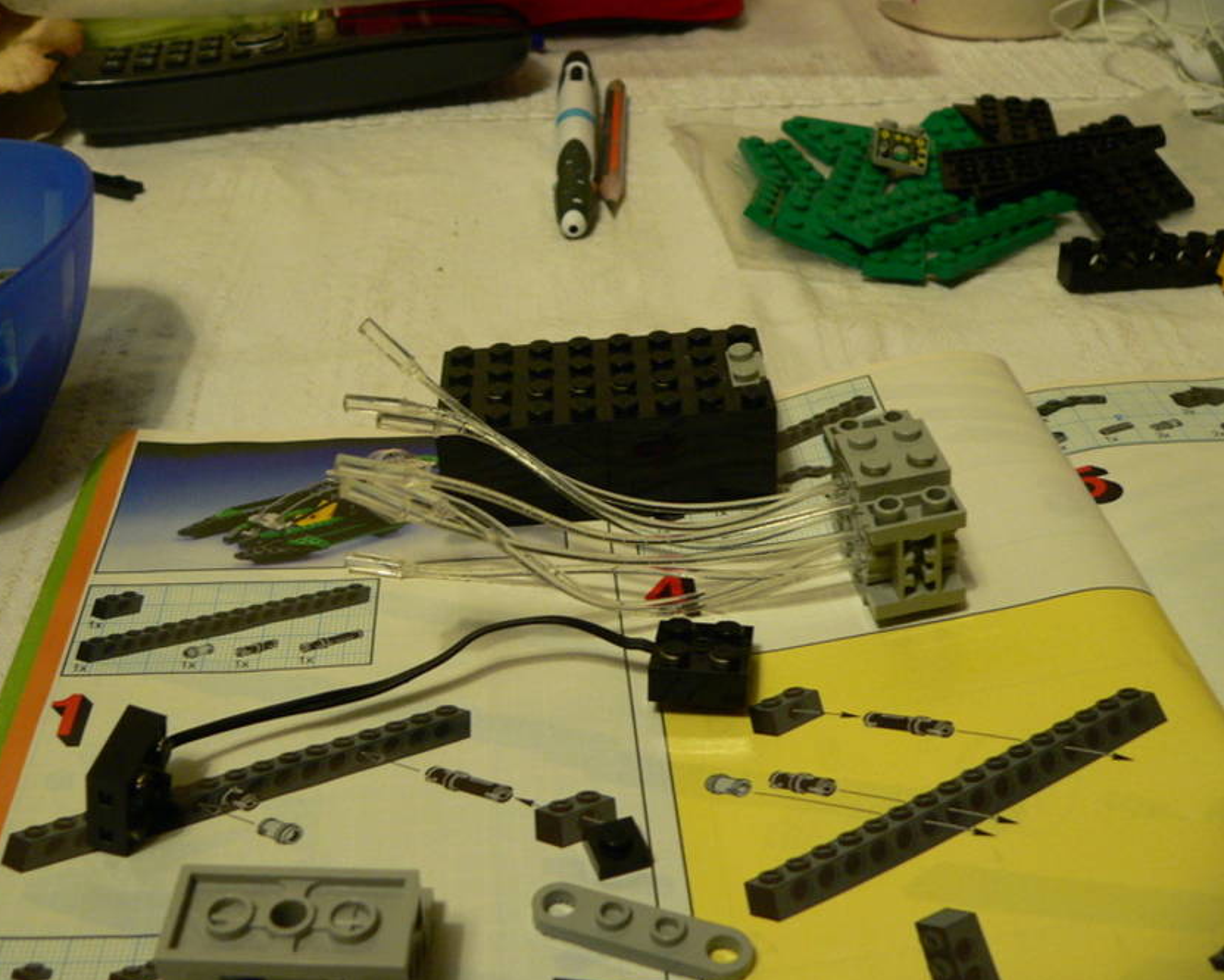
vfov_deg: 39.2
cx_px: 569
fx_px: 1377
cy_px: 495
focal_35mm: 38
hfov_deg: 47.9
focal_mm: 6
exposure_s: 1/10
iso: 200
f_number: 2.8
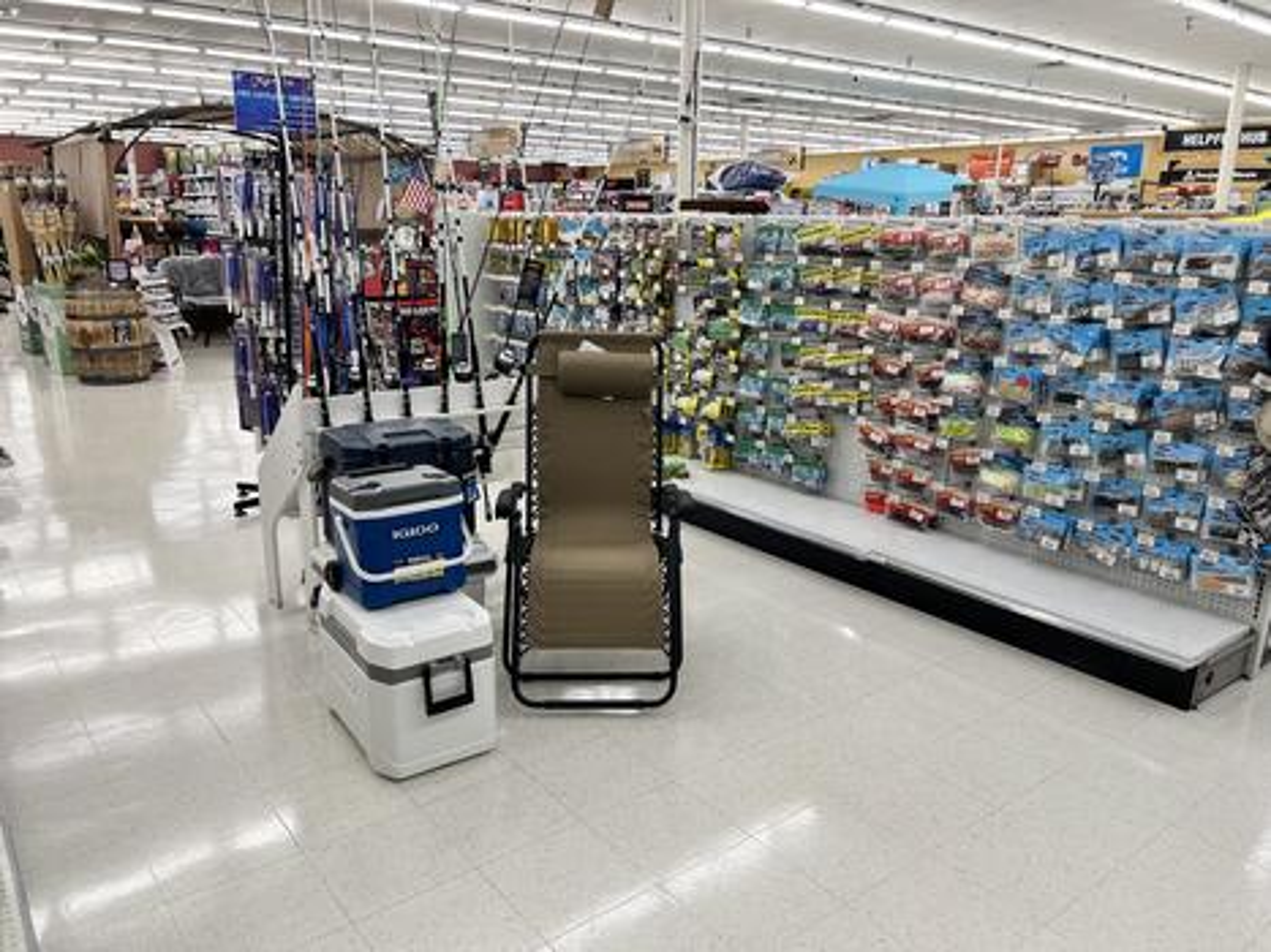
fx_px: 954
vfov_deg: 53.0
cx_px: 636
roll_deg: -1.1
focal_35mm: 26
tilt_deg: -16.0
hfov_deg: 67.3
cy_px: 476
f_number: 1.5
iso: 40
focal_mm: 5.7
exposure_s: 1/144
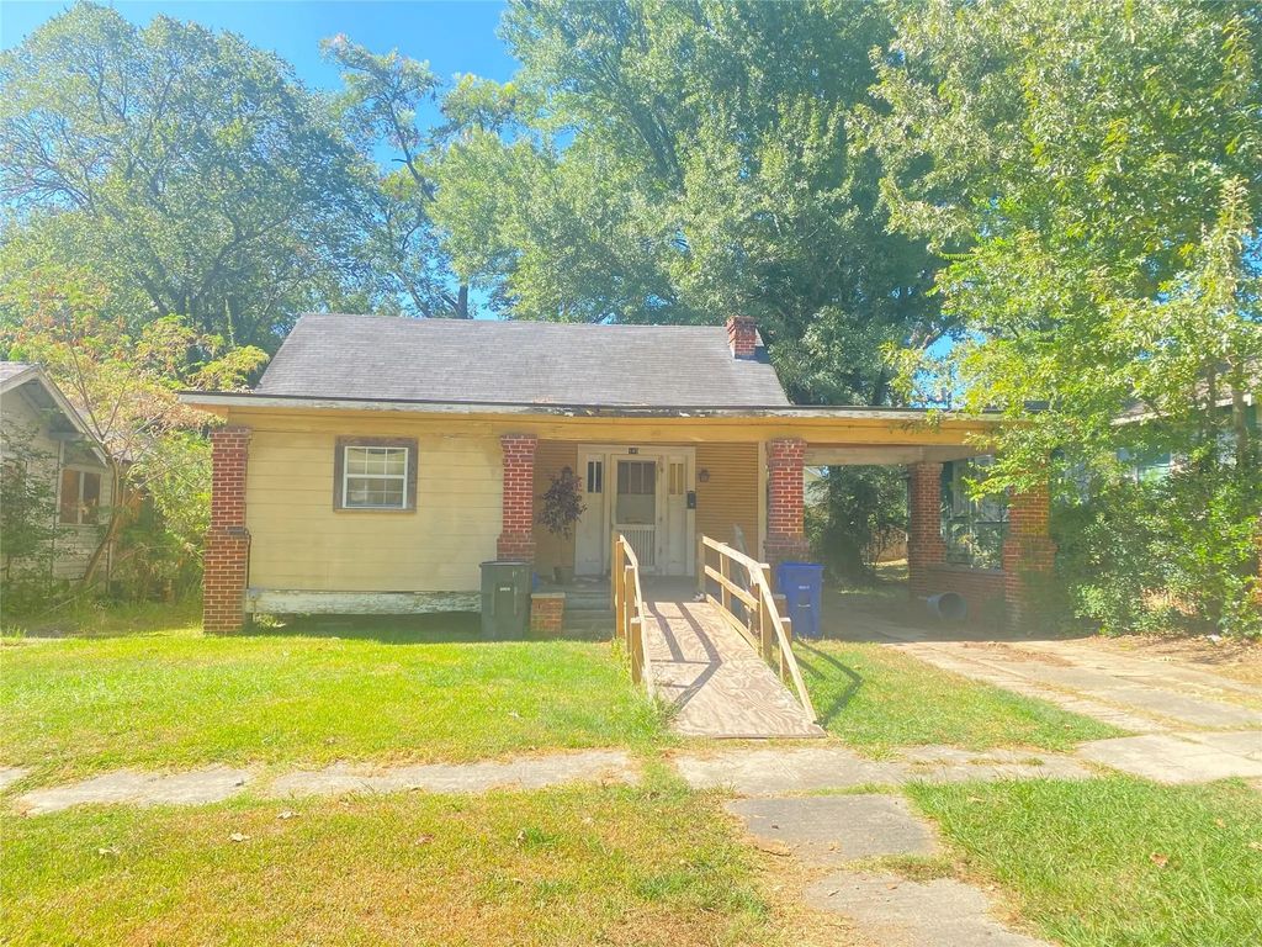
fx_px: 948
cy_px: 474
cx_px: 631
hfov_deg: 67.3
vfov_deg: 53.1
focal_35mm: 26
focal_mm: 4.25
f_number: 1.8
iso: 32
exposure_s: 1/531
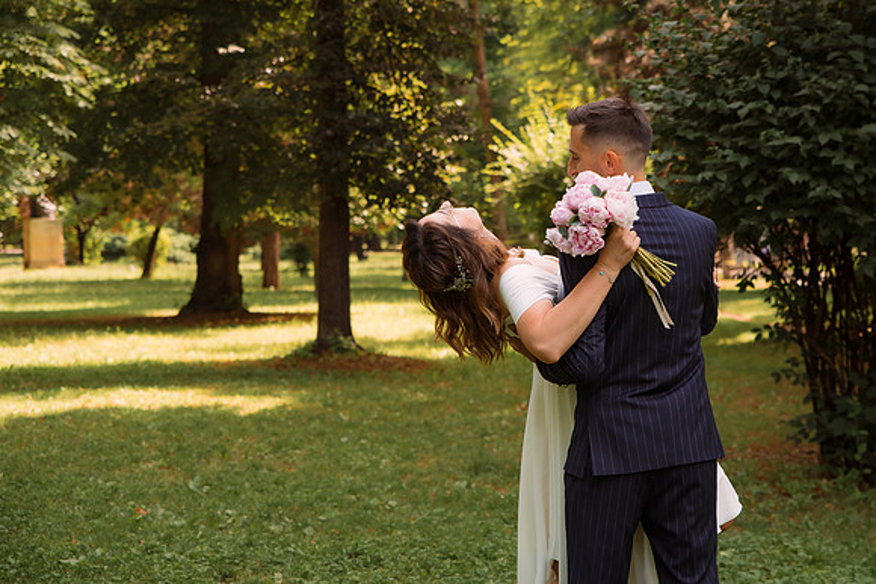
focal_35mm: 77
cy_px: 263
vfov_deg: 17.7
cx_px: 482
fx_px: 1876
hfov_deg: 26.3
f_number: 4
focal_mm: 70
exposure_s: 1/400
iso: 500
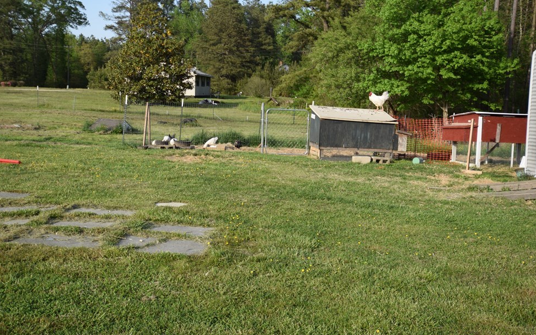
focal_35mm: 41
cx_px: 268
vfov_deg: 31.2
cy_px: 164
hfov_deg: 48.2
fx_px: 599
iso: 100
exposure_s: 1/200
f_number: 7.1
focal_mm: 24
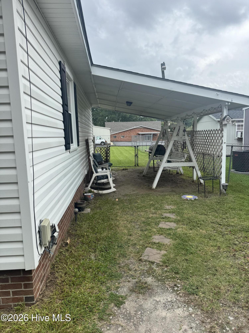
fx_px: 230
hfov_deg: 56.8
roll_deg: +1.6
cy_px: 166
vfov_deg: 71.6
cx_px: 124
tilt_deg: -8.0
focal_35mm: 24
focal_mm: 6.76
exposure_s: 1/1456
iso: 80
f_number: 1.78
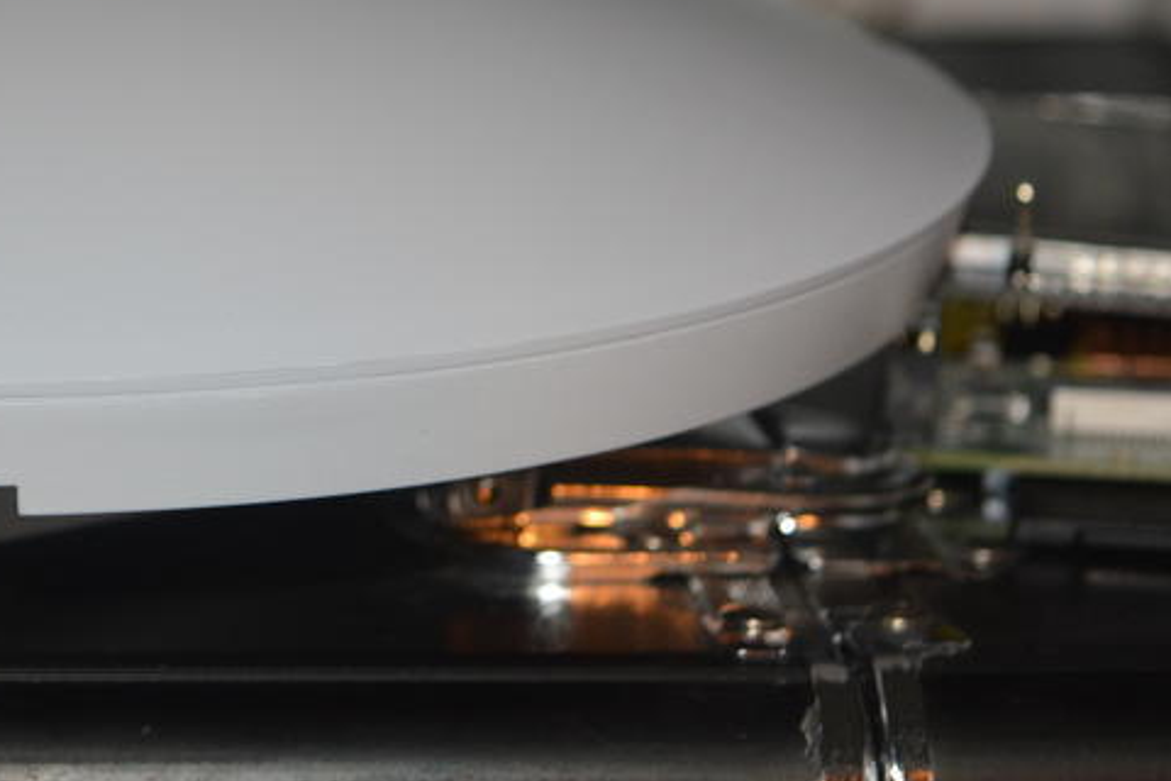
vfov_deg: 9.1
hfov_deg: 13.6
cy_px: 189
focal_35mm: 150
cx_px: 171
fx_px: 4879
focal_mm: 48
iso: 720
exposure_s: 1/60
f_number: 5.3
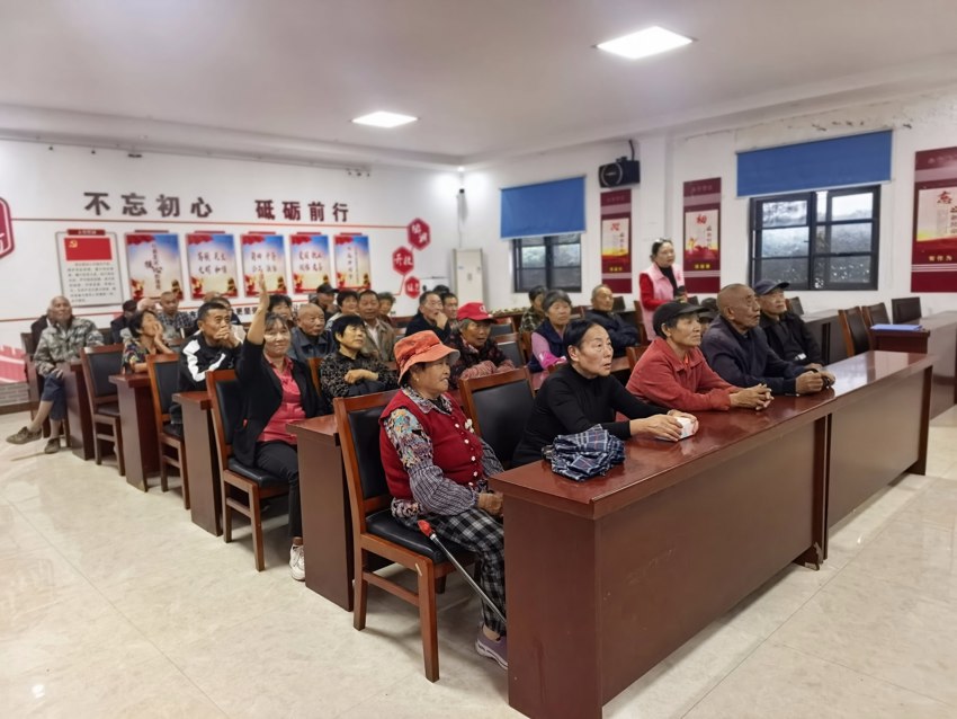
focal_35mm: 24
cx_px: 478
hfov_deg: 71.6
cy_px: 360
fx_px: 664
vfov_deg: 56.8
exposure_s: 1/120
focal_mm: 5.75
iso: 500
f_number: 2
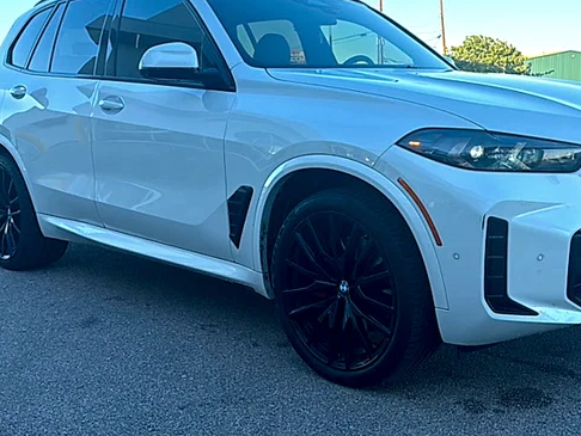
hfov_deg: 50.7
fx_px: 605
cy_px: 179
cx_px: 368
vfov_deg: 39.6
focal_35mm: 36
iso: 80
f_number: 1.78
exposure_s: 1/1192
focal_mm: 6.76
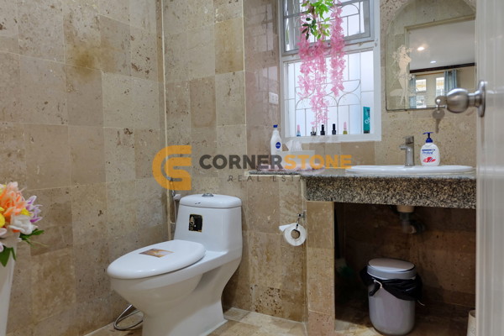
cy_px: 168
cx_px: 252
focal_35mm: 24
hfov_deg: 73.7
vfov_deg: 53.1
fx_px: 336
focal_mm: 16
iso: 640
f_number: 3.5
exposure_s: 1/30
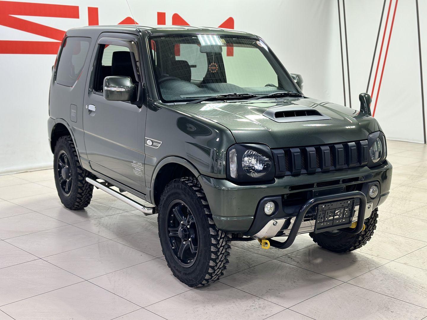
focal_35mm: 48
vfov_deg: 30.3
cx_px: 214
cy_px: 160
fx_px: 592
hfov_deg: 39.7
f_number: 1.78
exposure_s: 1/50
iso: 100
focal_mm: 6.86
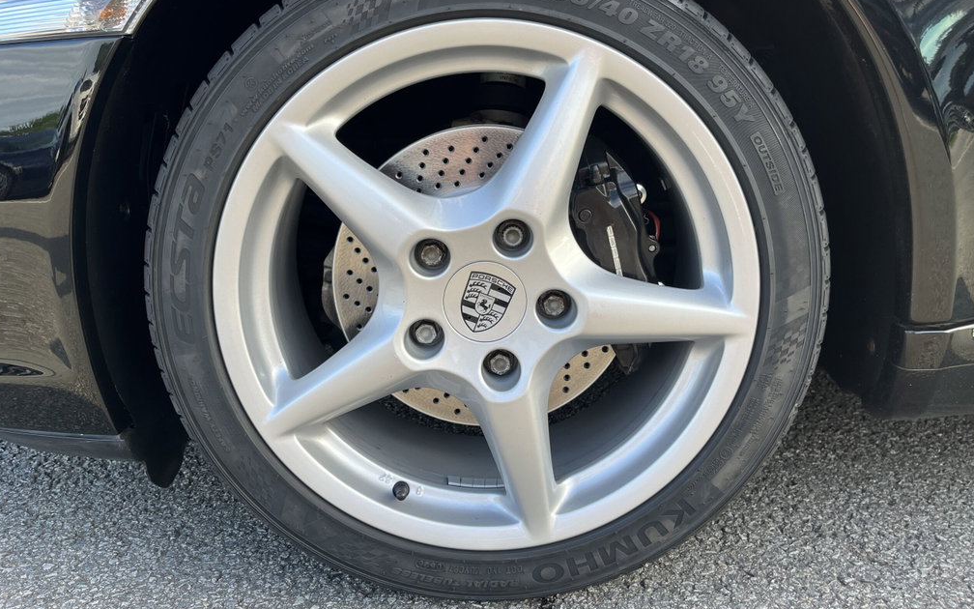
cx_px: 487
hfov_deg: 66.5
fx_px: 743
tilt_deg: -10.7
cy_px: 273
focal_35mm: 28
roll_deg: +0.5
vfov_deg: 44.5
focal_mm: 5.1
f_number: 1.6
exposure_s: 1/378
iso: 50
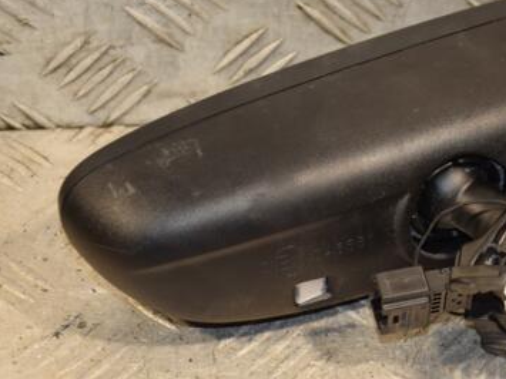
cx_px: 402
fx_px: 2671
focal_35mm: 183
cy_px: 187
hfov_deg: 10.8
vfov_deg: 8.1
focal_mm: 75
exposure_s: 1/160
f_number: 5.3
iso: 800
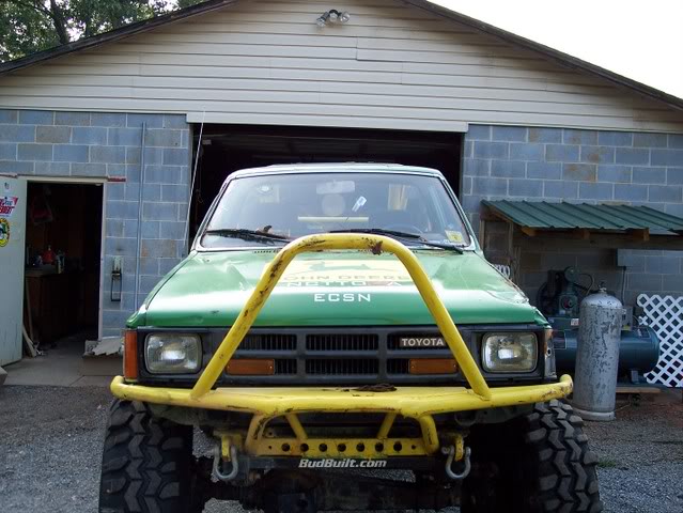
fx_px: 770
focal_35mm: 39
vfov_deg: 36.9
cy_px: 256
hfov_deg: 47.8
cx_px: 342
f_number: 3.4
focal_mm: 8
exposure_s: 1/125
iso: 100
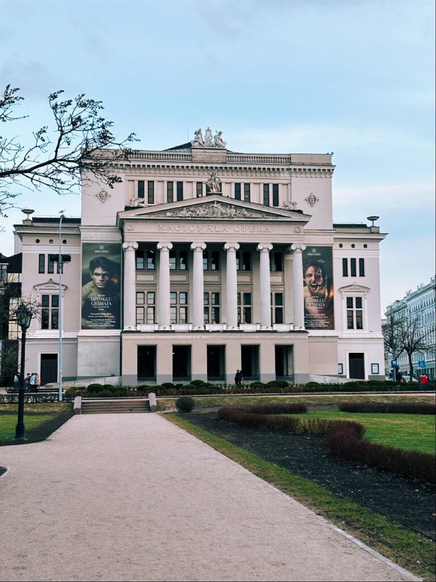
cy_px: 291
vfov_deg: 39.7
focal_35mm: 48
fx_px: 806
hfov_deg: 30.3
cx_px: 218
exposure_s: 1/864
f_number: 1.78
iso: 64
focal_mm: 6.86
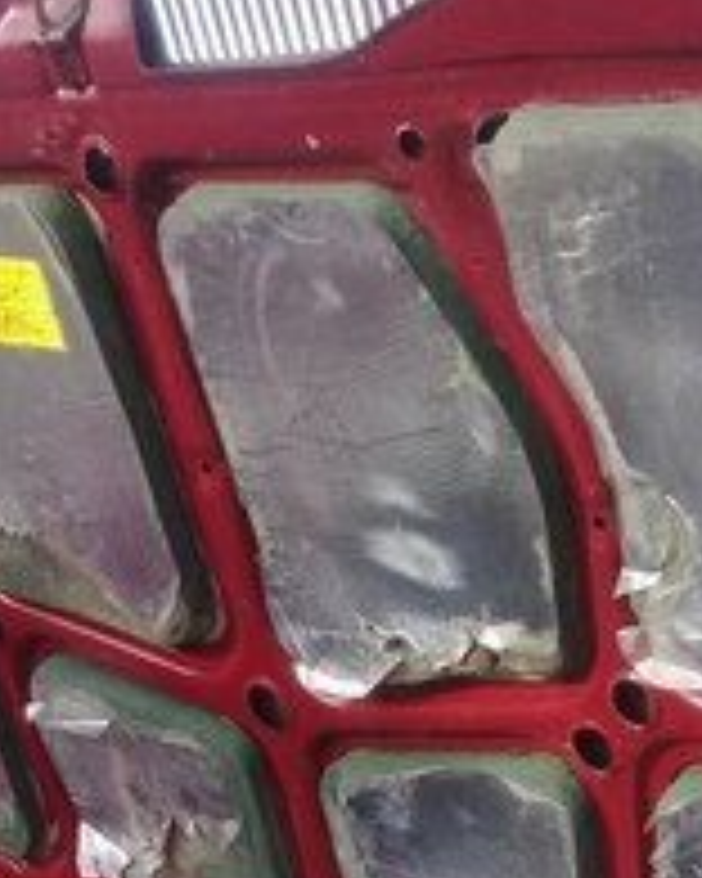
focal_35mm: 77
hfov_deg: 19.8
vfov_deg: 22.9
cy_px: 1036
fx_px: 2000
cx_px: 180
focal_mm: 3.3
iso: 50
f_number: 2.2
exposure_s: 1/114
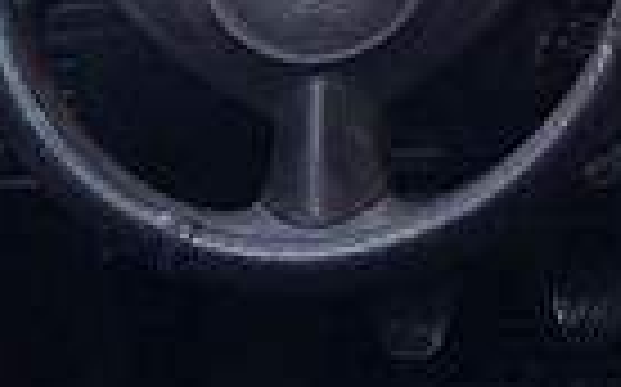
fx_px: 2029
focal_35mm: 120
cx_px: 1138
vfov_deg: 10.3
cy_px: -286
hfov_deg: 15.0
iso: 400
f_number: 1.78
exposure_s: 1/50
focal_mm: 6.76
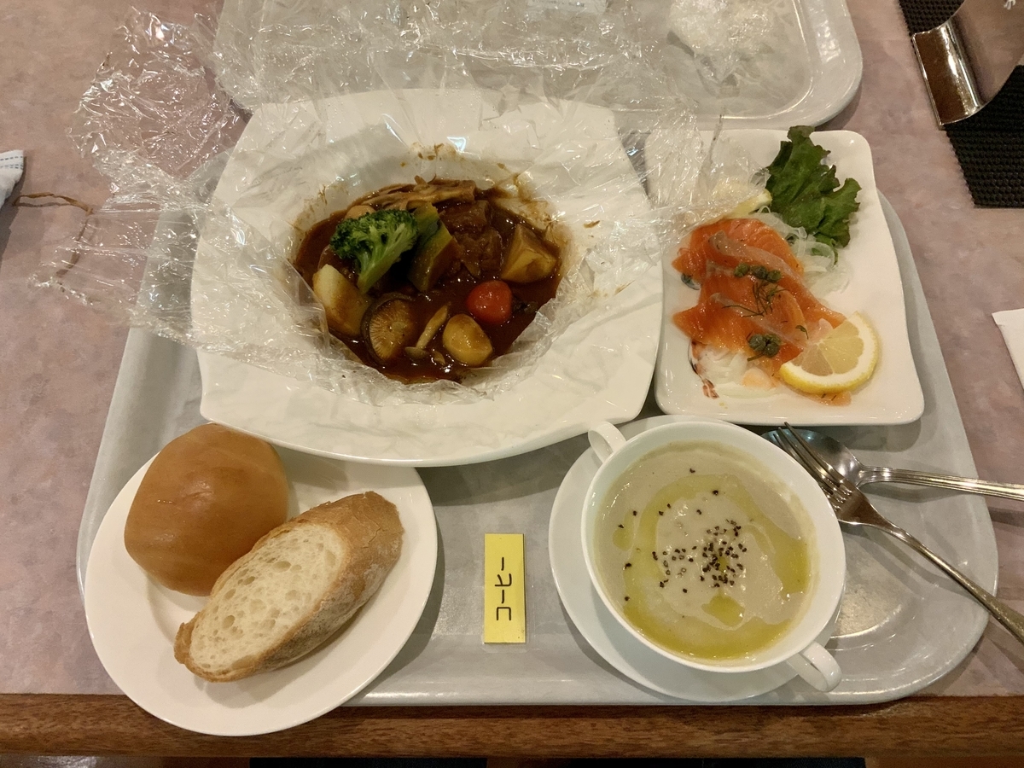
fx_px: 858
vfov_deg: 48.2
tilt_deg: -60.8
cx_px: 512
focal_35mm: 29
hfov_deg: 61.7
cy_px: 384
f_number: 1.8
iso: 250
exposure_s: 1/60
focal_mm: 3
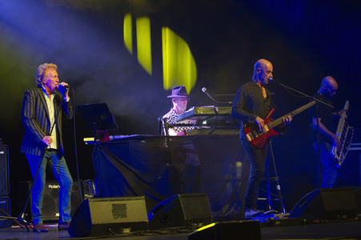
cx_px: 180
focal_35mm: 140
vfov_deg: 9.8
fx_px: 1403
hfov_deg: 14.7
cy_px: 120
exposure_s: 1/160
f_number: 2.8
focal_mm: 140
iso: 1600
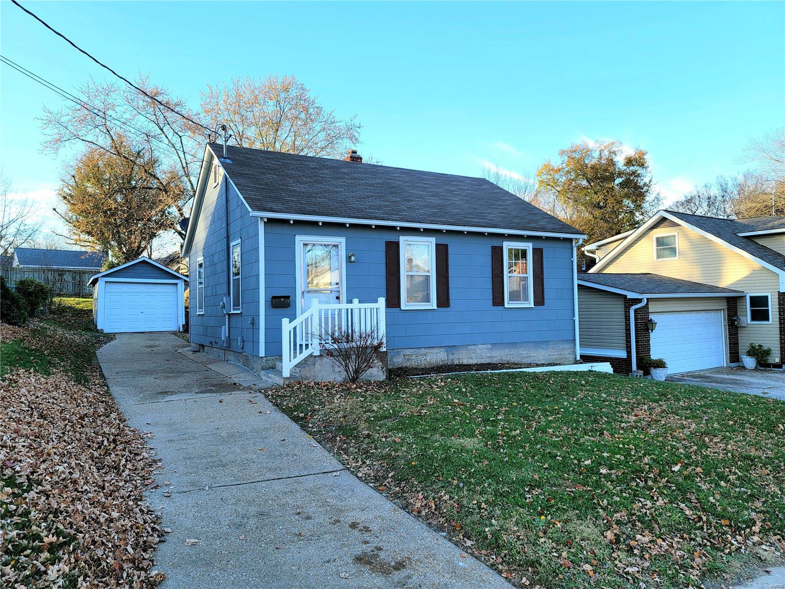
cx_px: 392
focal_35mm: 25
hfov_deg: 69.4
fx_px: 567
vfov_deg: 54.9
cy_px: 294
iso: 20
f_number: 1.8
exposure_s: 1/235
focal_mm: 7
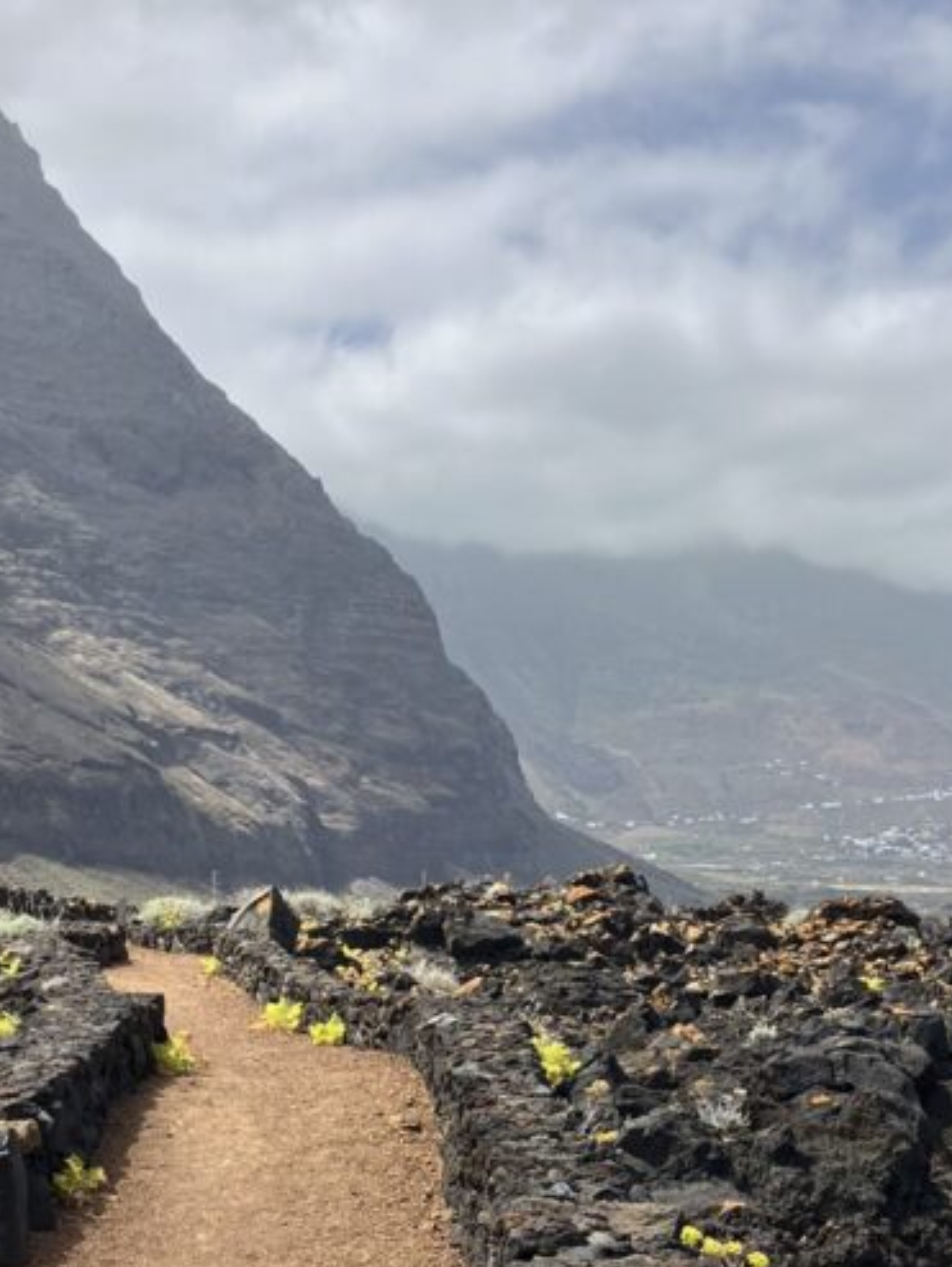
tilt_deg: +0.0
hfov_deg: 25.2
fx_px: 2125
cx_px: 370
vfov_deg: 32.4
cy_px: 1005
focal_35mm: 58
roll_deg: +1.6
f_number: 1.8
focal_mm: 3.99
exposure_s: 1/1845
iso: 32
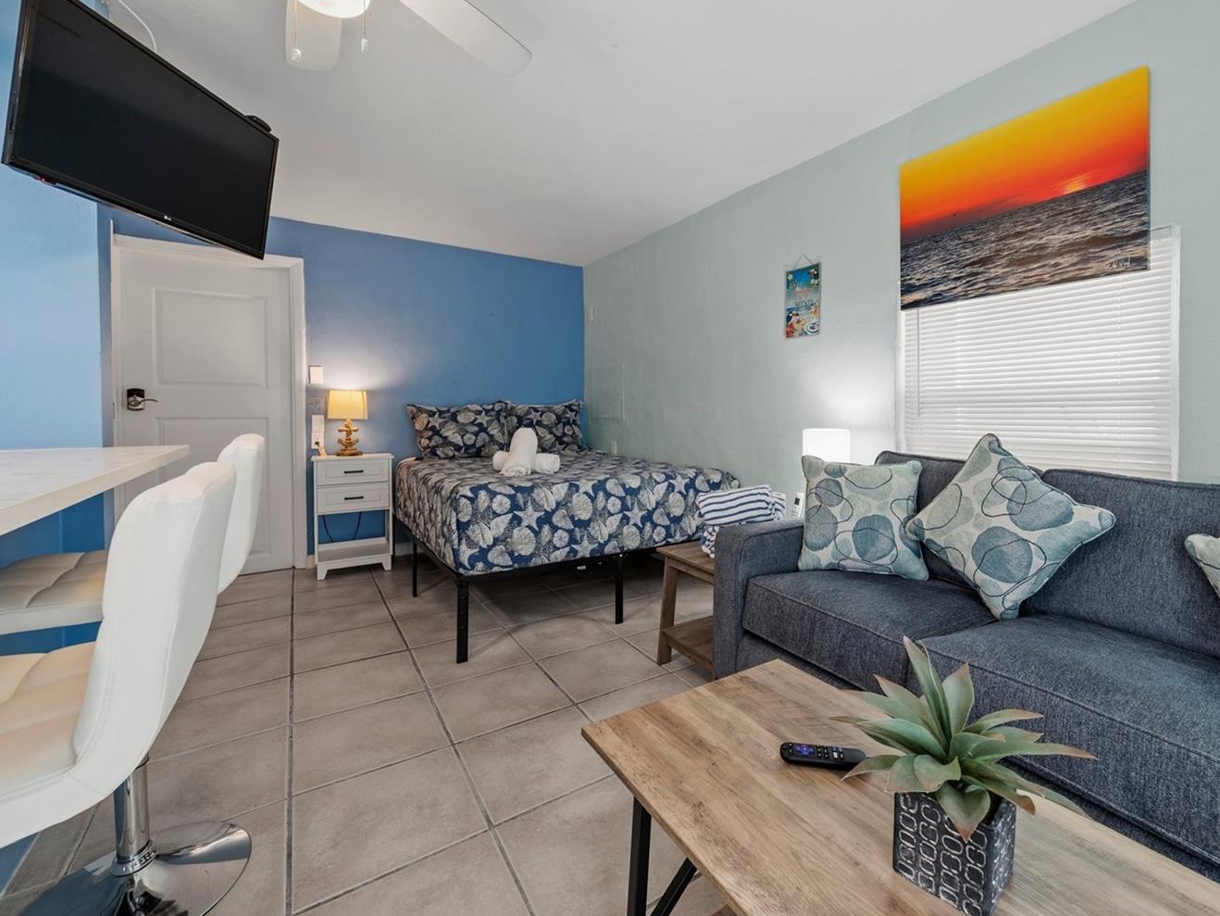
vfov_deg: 85.7
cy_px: 451
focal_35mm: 14
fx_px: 494
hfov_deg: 101.6
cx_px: 682
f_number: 8
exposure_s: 1/1.25
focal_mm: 12
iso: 250
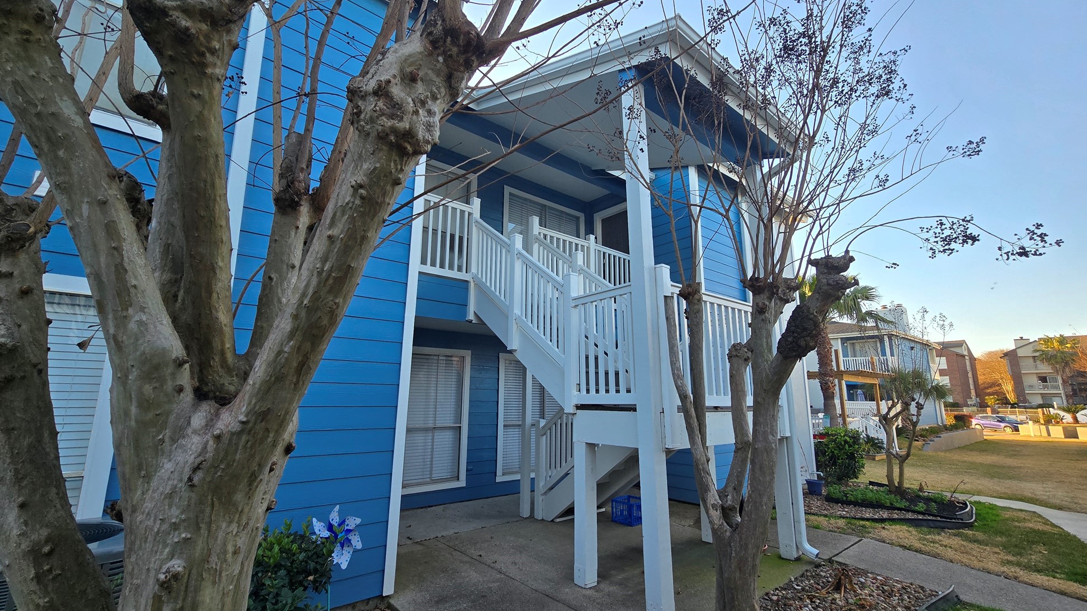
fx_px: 432
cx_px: 538
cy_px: 303
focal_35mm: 15
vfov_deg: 70.5
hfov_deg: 103.0
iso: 50
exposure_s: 1/267
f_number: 2.2
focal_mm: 2.2
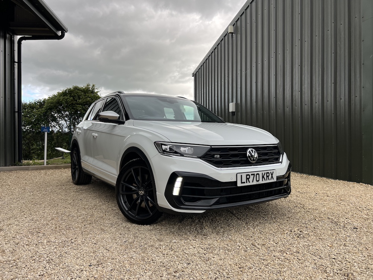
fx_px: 280
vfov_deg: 53.1
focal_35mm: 26
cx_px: 186
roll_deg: +0.4
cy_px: 140
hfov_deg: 67.3
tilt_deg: -0.8
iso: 50
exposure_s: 1/611
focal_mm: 5.7
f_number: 1.5
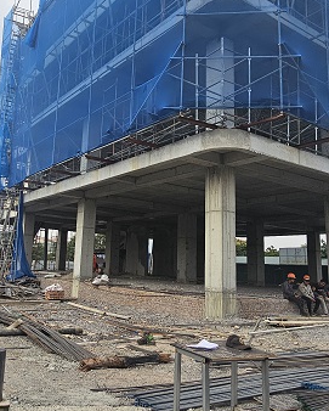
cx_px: 115
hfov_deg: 47.9
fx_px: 365
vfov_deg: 58.6
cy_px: 185
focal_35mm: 30
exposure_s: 1/1493
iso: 50
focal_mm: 2.2
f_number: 2.2
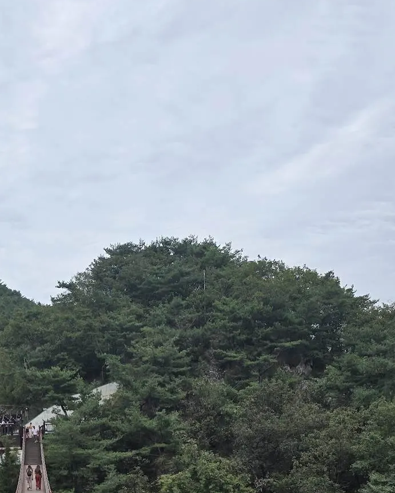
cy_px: 536
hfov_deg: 27.7
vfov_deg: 32.0
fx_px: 759
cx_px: 17
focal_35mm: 52
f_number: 1.7
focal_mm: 6.3
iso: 12
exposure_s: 1/453
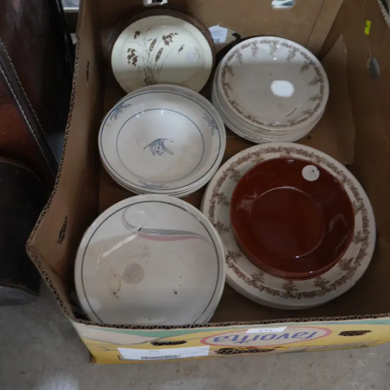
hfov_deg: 46.0
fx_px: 459
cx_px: 198
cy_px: 143
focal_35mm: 36
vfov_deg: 45.6
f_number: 3.6
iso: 1600
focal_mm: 15
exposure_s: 1/60
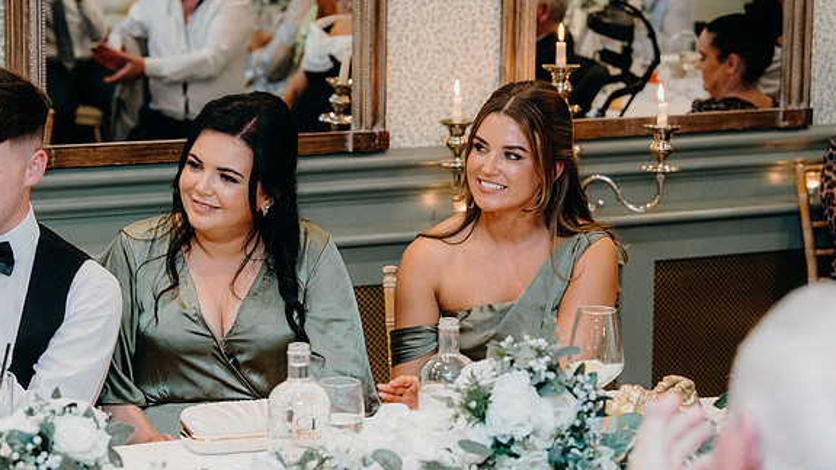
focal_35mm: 111
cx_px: 417
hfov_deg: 19.3
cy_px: 255
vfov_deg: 10.9
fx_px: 2460
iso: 2500
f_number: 3.5
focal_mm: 70
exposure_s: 1/160
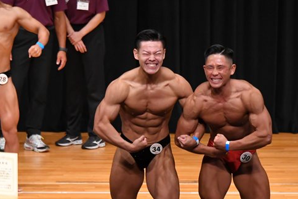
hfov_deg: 5.4
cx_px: 186
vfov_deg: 3.6
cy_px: 155
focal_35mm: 384
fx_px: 3179
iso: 4000
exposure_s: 1/400
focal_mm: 160
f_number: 5.6
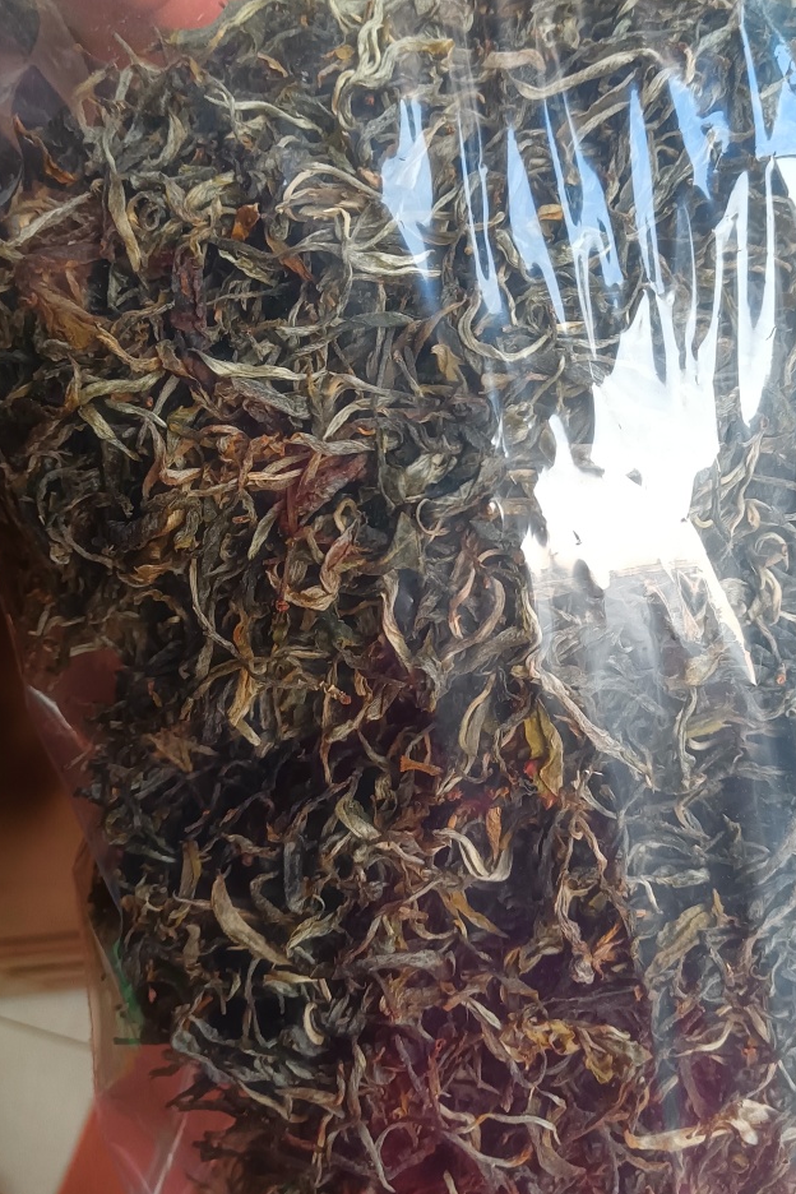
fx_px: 1061
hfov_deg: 41.1
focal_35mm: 32
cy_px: 576
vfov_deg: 58.7
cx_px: 435
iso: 419
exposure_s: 1/50
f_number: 1.9
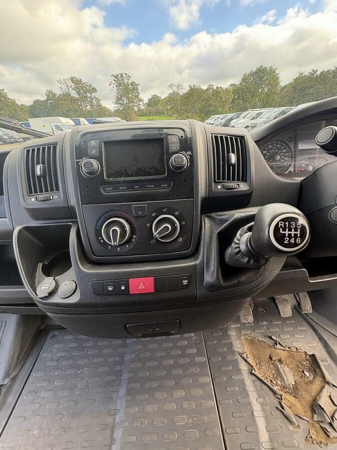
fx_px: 182
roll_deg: -0.2
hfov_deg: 85.7
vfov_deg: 102.1
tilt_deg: -30.1
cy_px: 225
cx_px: 168
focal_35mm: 14
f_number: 2.2
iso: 160
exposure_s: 1/99
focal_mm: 2.22
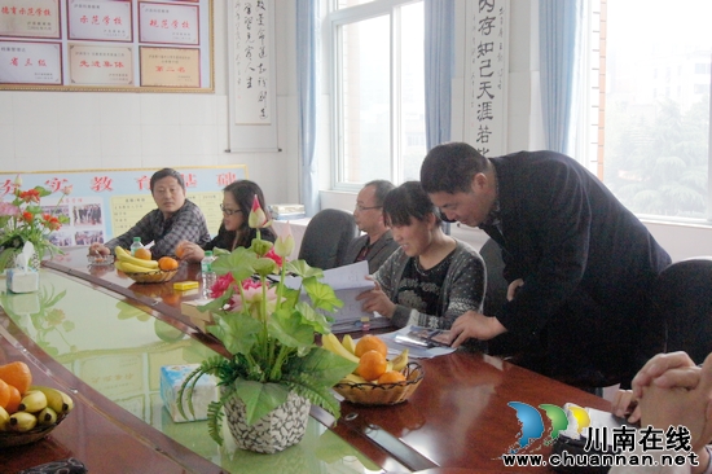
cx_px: 356
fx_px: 889
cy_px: 237
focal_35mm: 45
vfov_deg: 29.8
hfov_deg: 43.6
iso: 3200
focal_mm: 30
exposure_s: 1/160
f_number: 8
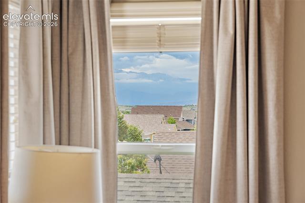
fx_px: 635
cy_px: 102
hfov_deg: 27.0
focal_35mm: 75
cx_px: 152
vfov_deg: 18.2
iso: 100
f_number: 8
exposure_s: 1/4
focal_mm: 75
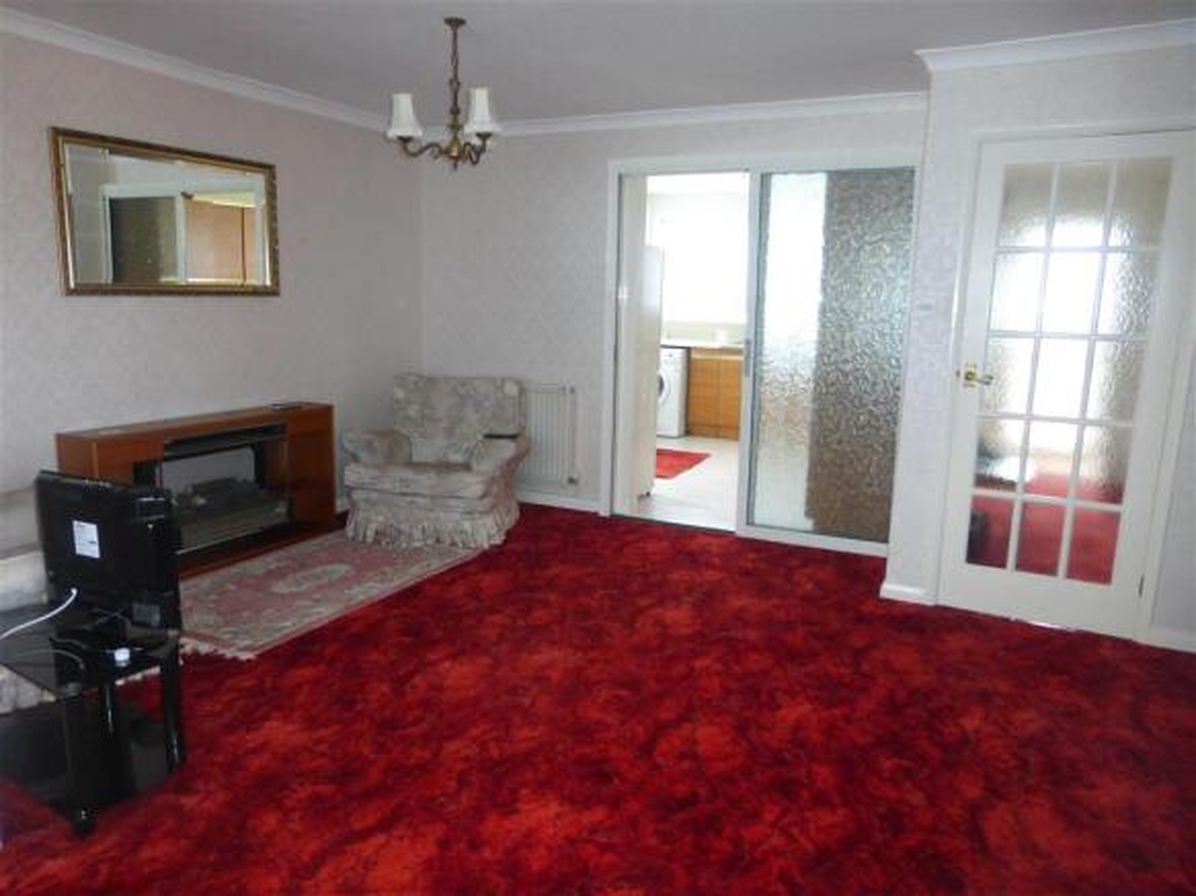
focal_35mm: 24
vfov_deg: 56.8
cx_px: 598
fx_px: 829
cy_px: 448
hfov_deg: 71.6
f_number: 3.3
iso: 400
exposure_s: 1/60
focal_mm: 4.3
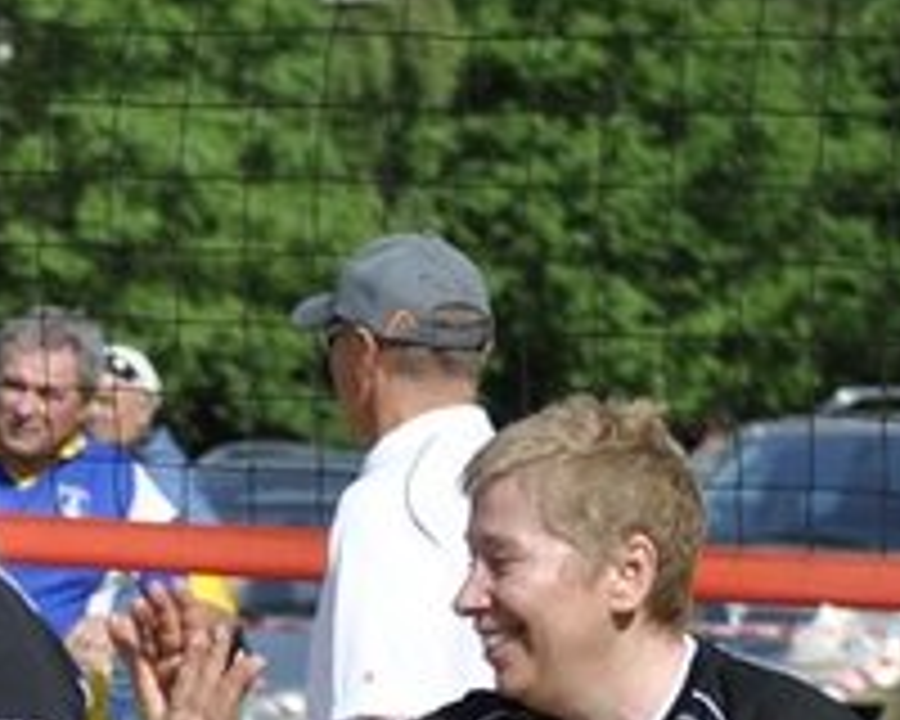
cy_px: 788
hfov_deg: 5.8
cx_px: -243
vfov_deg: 4.7
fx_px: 8790
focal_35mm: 330
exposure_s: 1/1000
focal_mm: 72
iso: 125
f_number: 4.2
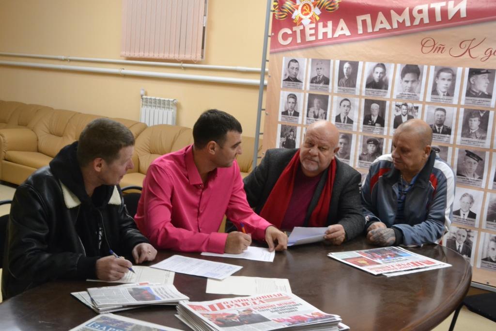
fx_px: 620
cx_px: 248
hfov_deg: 43.6
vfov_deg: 29.9
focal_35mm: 45
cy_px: 166
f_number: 18
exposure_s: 1/25
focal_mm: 30
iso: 3200
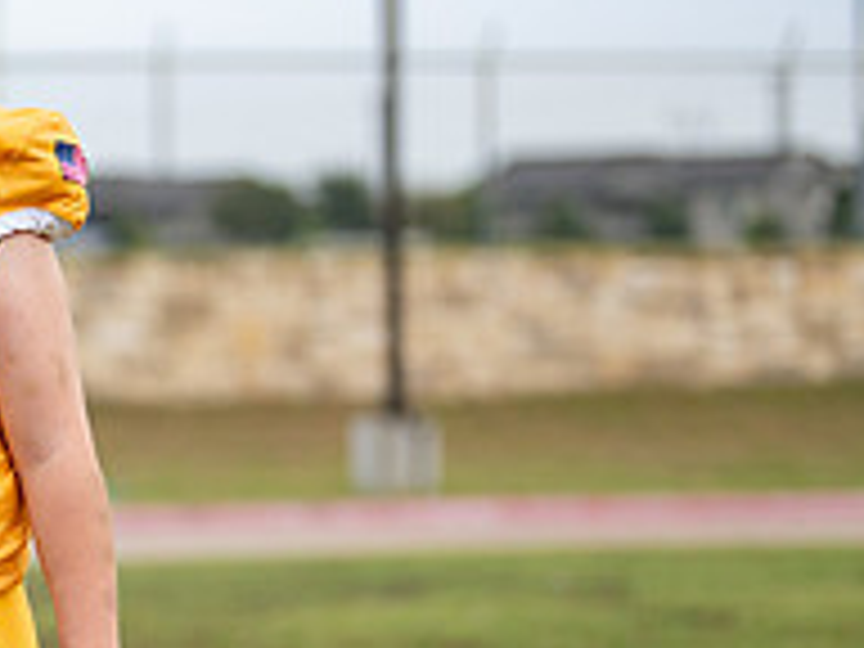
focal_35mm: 170
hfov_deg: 11.5
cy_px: 553
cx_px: -86
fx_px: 4243
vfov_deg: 8.7
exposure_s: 1/2000
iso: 320
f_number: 1.2
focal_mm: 50
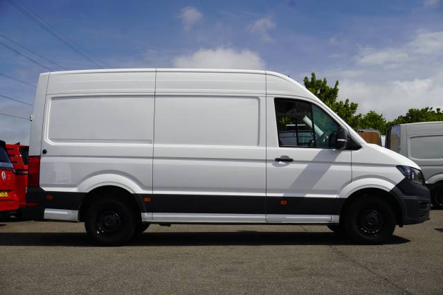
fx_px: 553
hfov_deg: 43.6
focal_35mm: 45
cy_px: 148
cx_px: 222
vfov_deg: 29.8
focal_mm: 30
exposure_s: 1/125
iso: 100
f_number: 11
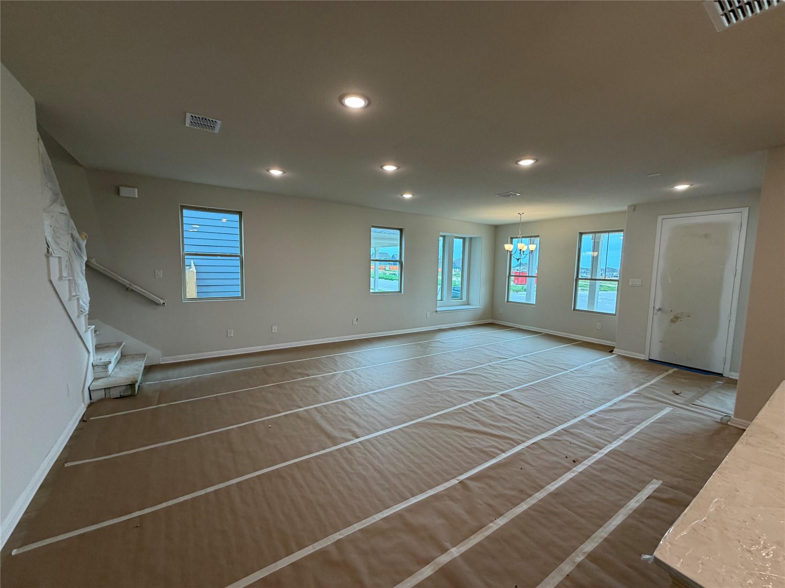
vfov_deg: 85.7
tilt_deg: -5.6
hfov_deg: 102.1
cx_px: 392
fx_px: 317
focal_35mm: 14
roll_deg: -1.6
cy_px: 294
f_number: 2.2
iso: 160
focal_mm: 2.22
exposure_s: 1/120
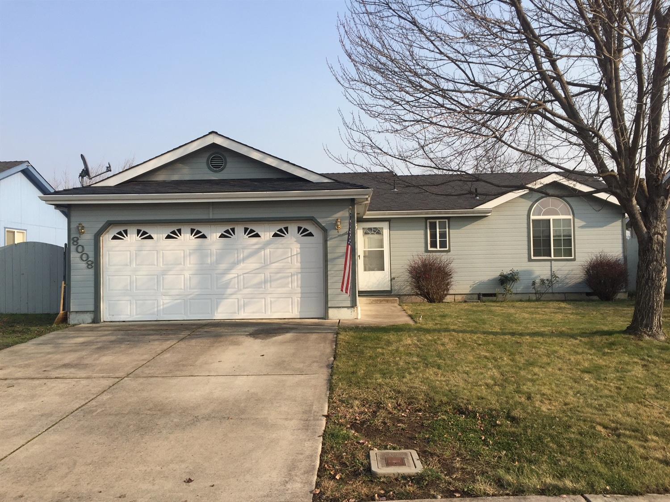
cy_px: 251
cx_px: 335
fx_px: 561
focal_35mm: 29
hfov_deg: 61.7
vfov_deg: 48.2
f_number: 2.2
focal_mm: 4.15
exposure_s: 1/1319
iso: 32
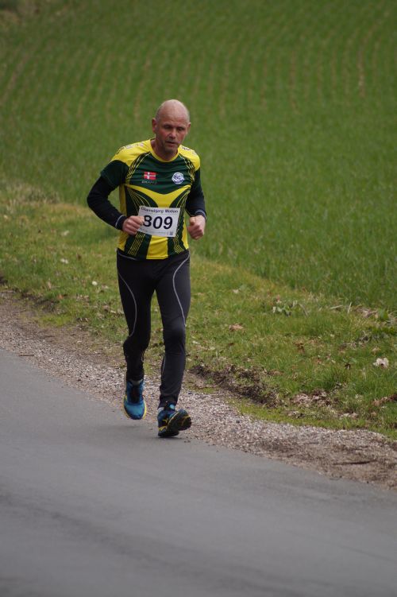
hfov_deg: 3.1
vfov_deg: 4.6
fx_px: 7450
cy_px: 298
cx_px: 198
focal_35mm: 450
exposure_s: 1/500
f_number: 5.6
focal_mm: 300
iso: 400
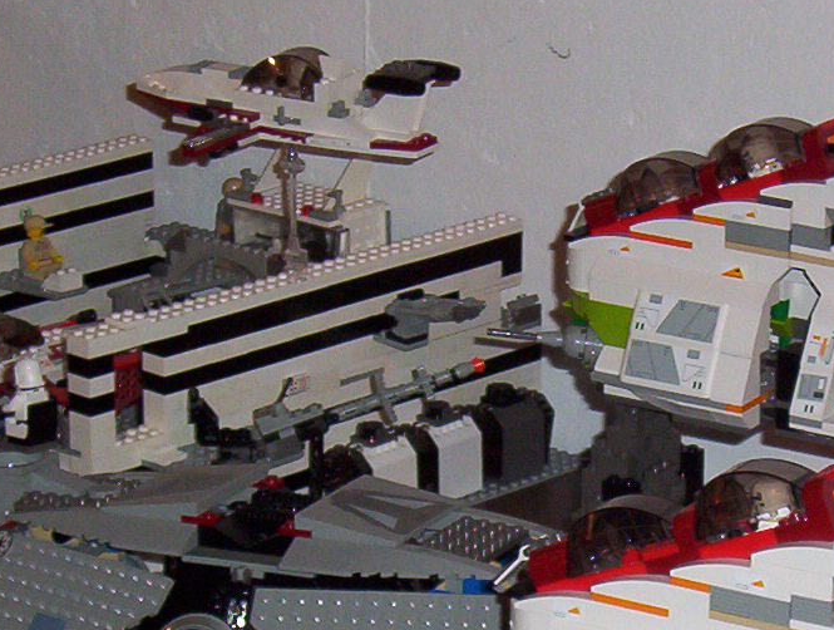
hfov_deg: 12.5
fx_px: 3791
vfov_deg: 9.4
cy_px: 600
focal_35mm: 157
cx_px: 646
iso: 140
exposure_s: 1/46.6
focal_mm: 9.98
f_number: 3.54
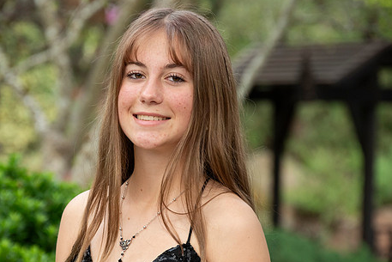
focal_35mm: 203
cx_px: 159
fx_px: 2211
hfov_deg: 10.1
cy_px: 143
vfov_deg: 6.8
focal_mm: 160
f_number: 6.3
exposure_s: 1/800
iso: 1250
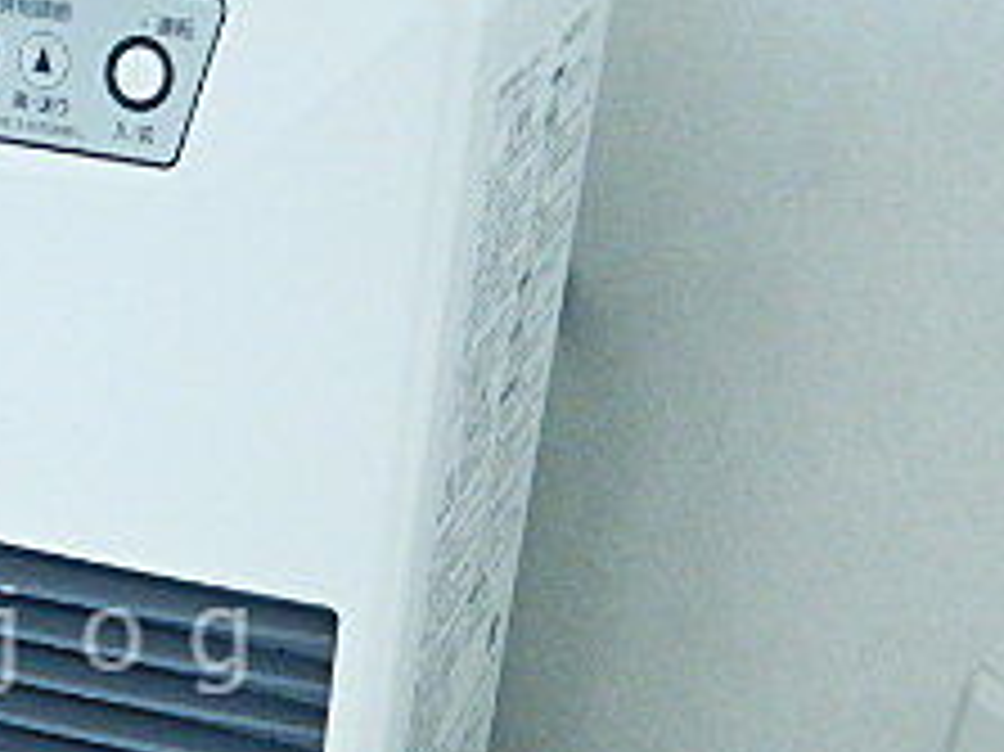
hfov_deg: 26.4
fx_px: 2000
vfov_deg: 20.9
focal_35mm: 69
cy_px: 639
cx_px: -36
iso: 180
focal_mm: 4.3
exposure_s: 1/30
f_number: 2.8
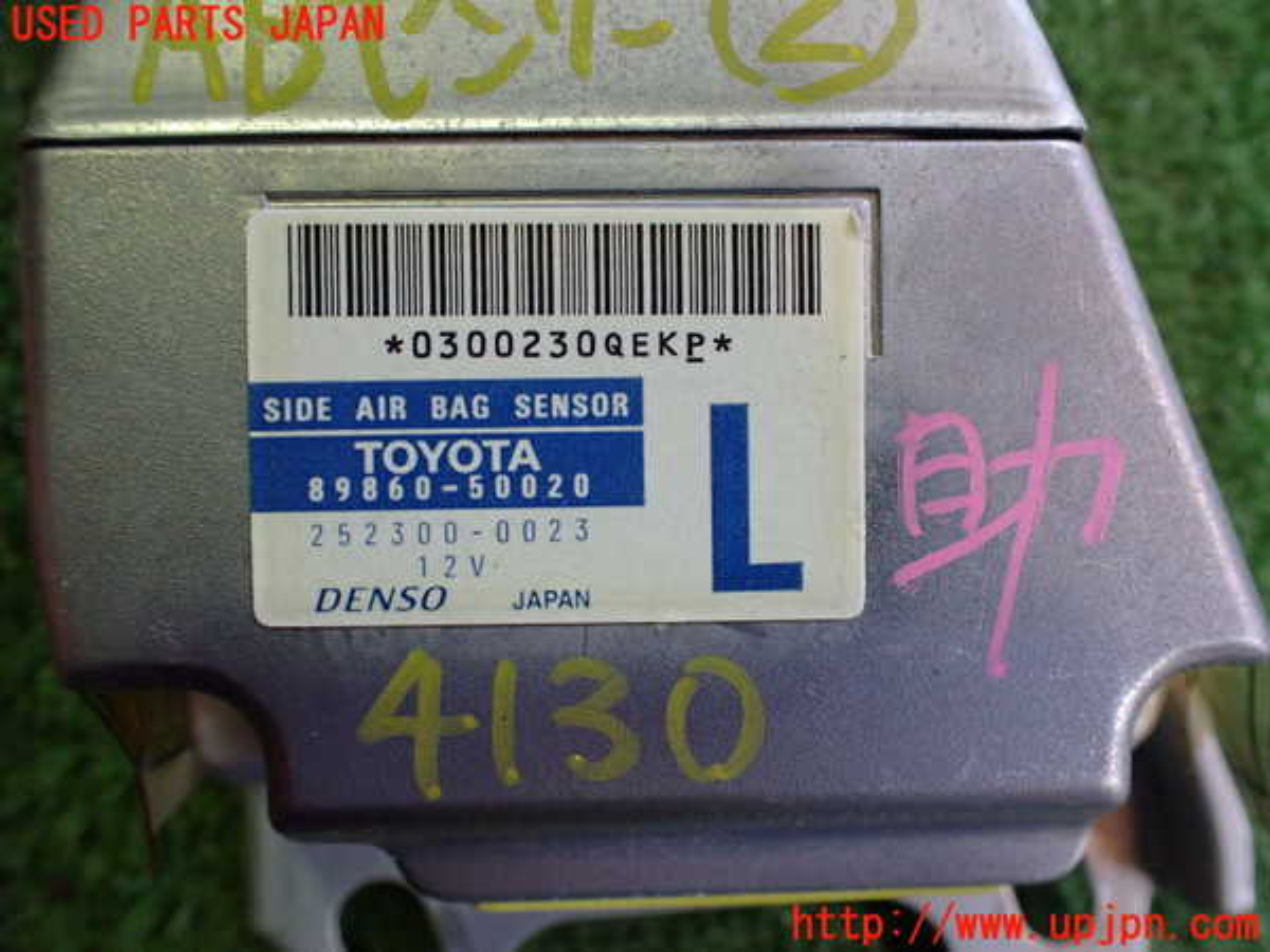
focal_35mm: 30
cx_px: 635
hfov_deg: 60.0
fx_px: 1101
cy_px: 476
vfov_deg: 46.8
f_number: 2.3
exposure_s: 1/125
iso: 500
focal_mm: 5.4
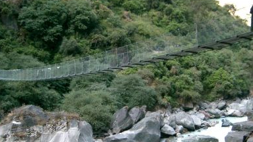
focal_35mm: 47
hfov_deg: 43.7
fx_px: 315
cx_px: 131
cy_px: 95
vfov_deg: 25.3
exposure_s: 1/100
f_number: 2.8
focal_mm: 8
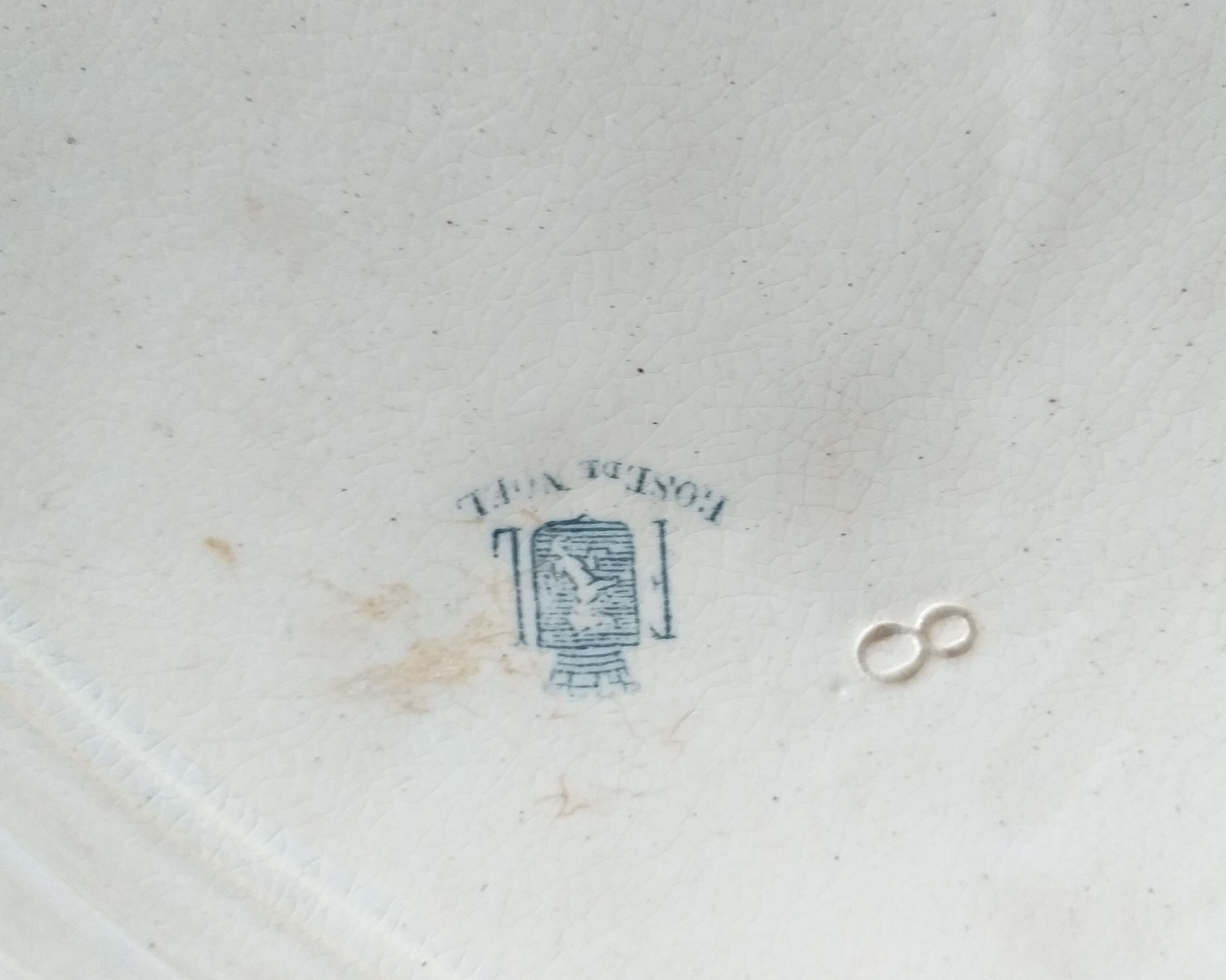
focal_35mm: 28
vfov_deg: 51.5
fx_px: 1016
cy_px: 484
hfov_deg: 62.2
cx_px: 645
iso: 320
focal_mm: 3.6
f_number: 1.9
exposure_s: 1/25
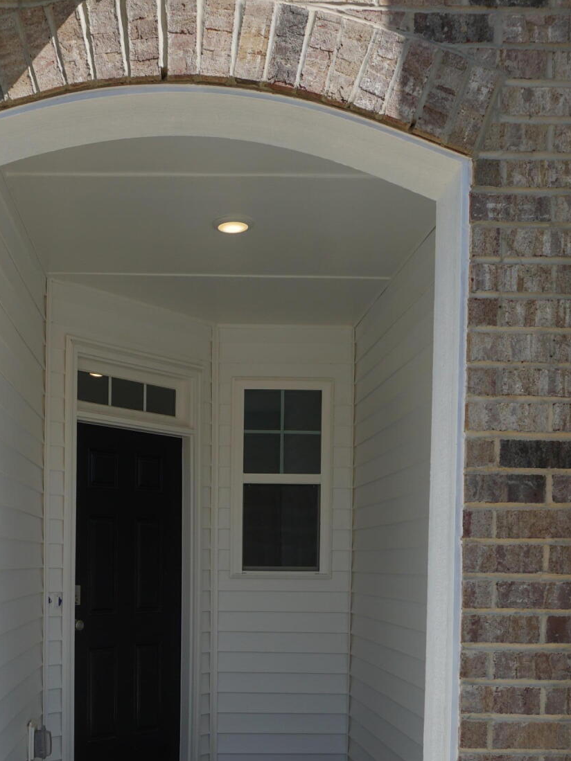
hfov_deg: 33.9
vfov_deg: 43.0
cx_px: 171
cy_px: 597
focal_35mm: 42
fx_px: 924
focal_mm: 16
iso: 100
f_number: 8
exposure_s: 1/320
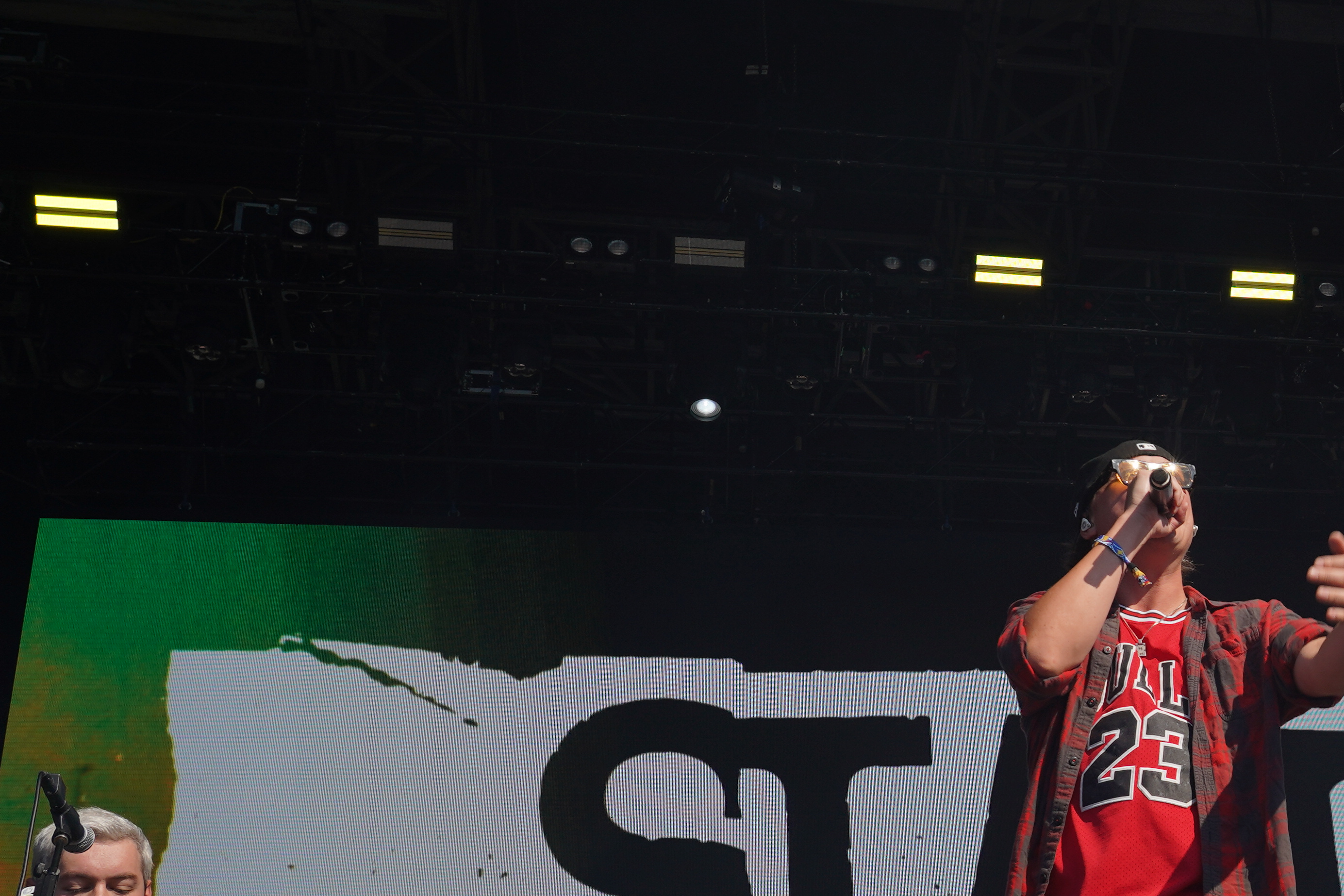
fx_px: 2426
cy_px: 713
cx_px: 1402
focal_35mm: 65
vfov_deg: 20.7
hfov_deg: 28.7
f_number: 8
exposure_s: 1/500
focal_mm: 30
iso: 100
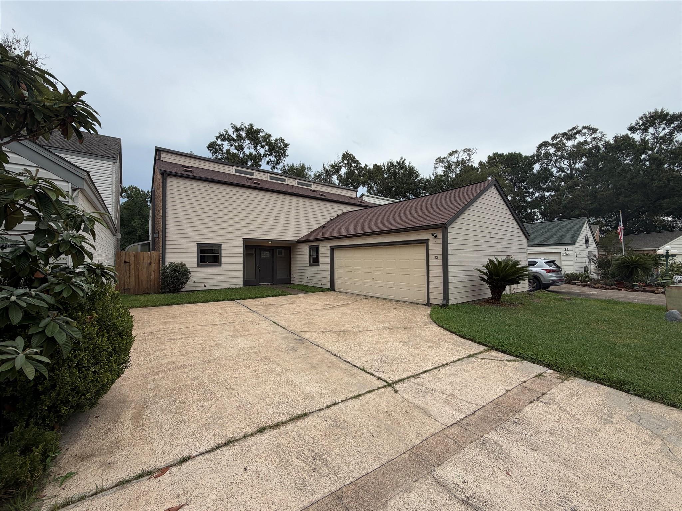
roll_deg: -0.1
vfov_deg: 85.7
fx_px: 276
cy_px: 256
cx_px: 341
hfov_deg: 102.1
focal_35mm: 14
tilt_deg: +3.0
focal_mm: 2.22
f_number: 2.2
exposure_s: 1/770
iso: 25
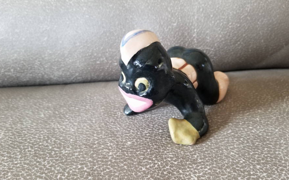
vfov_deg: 44.4
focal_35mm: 28
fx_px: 221
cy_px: 102
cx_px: 143
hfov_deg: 66.5
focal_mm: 4.25
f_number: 1.7
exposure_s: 1/11
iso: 200
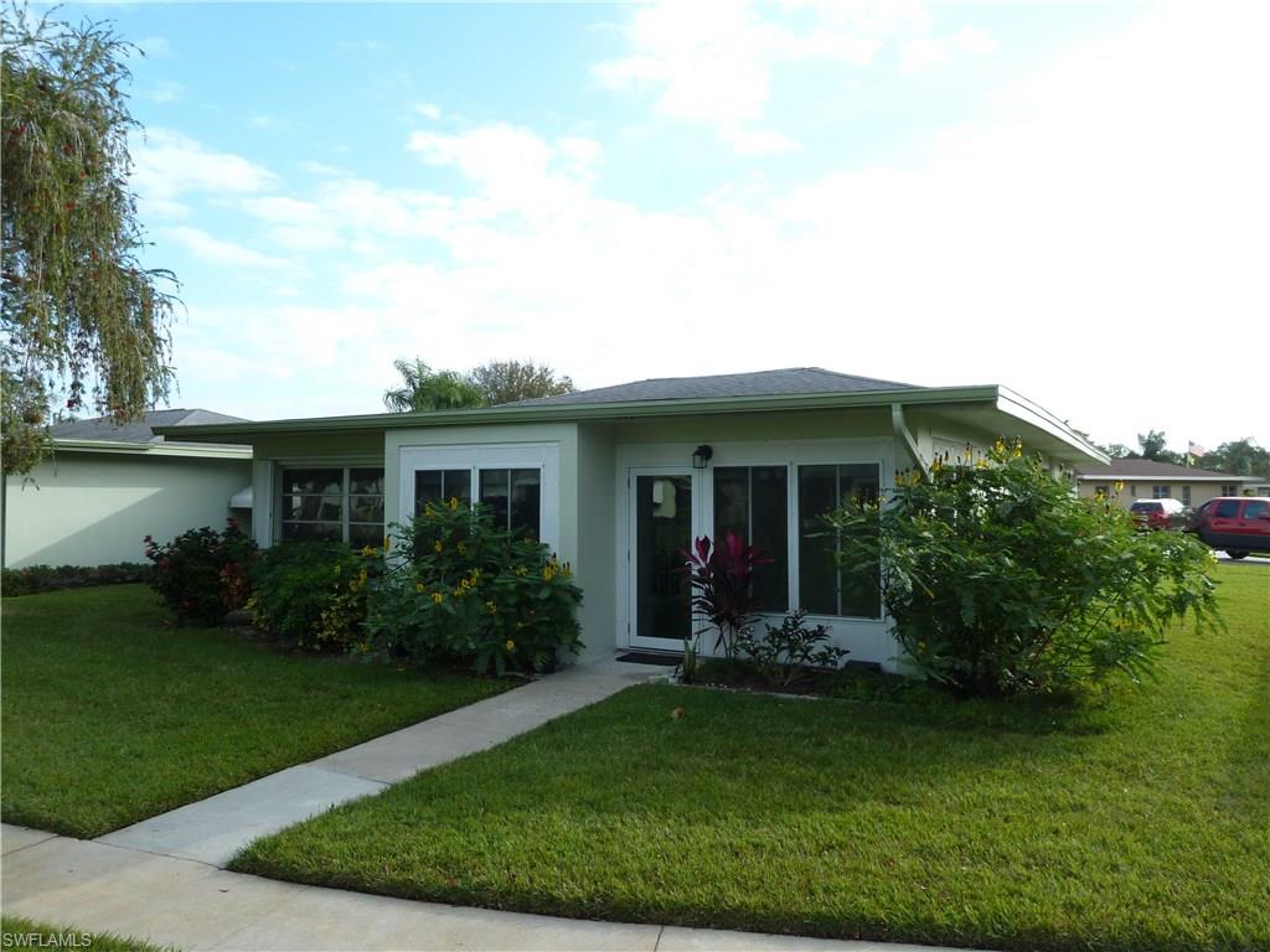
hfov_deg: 69.4
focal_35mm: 25
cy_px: 476
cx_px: 635
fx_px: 917
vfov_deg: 54.9
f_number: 4
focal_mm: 4.1
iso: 80
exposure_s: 1/200
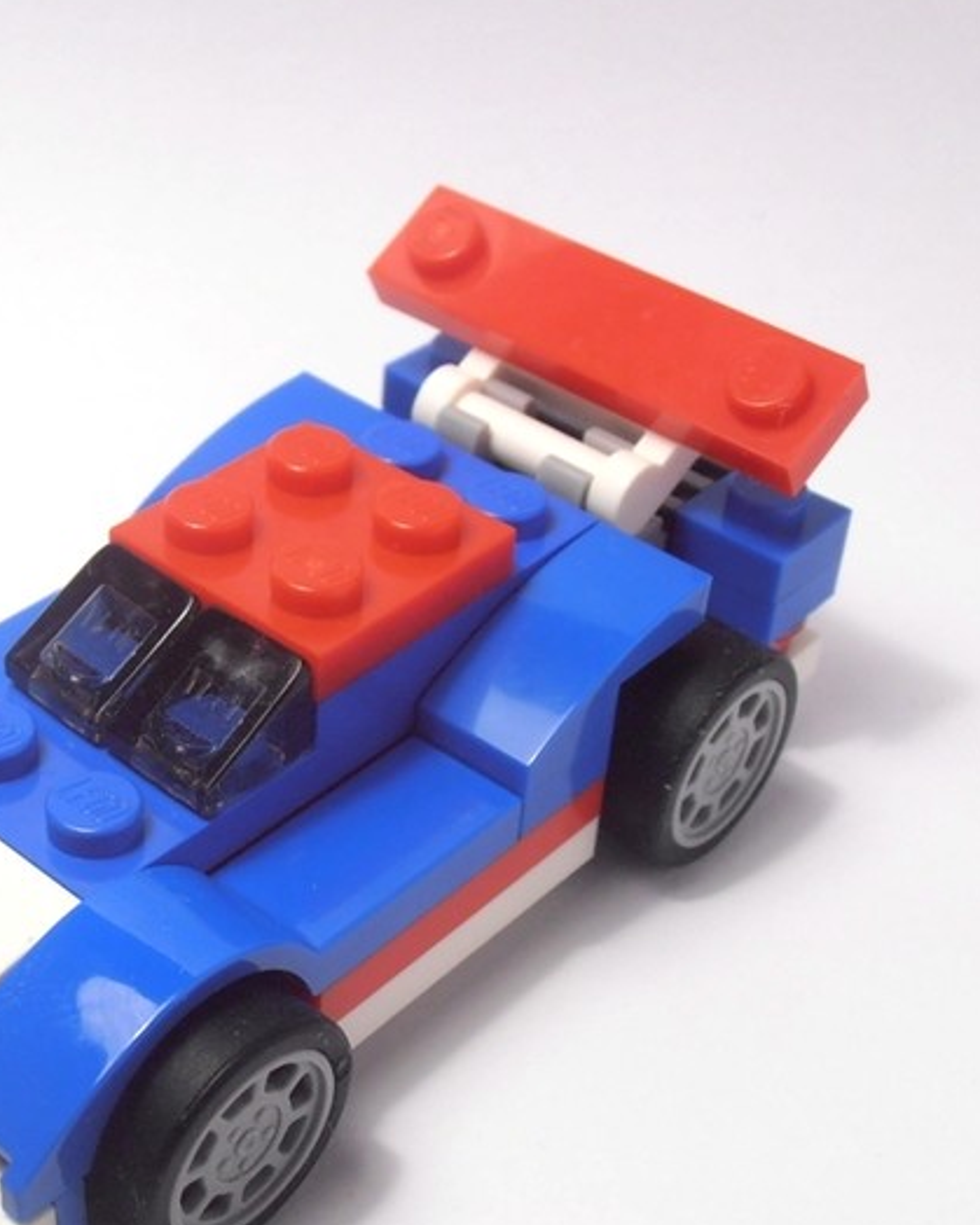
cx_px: 250
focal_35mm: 62
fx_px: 2248
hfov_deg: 24.3
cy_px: 756
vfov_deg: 30.4
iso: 80
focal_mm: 6.61
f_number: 3.9
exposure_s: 1/80
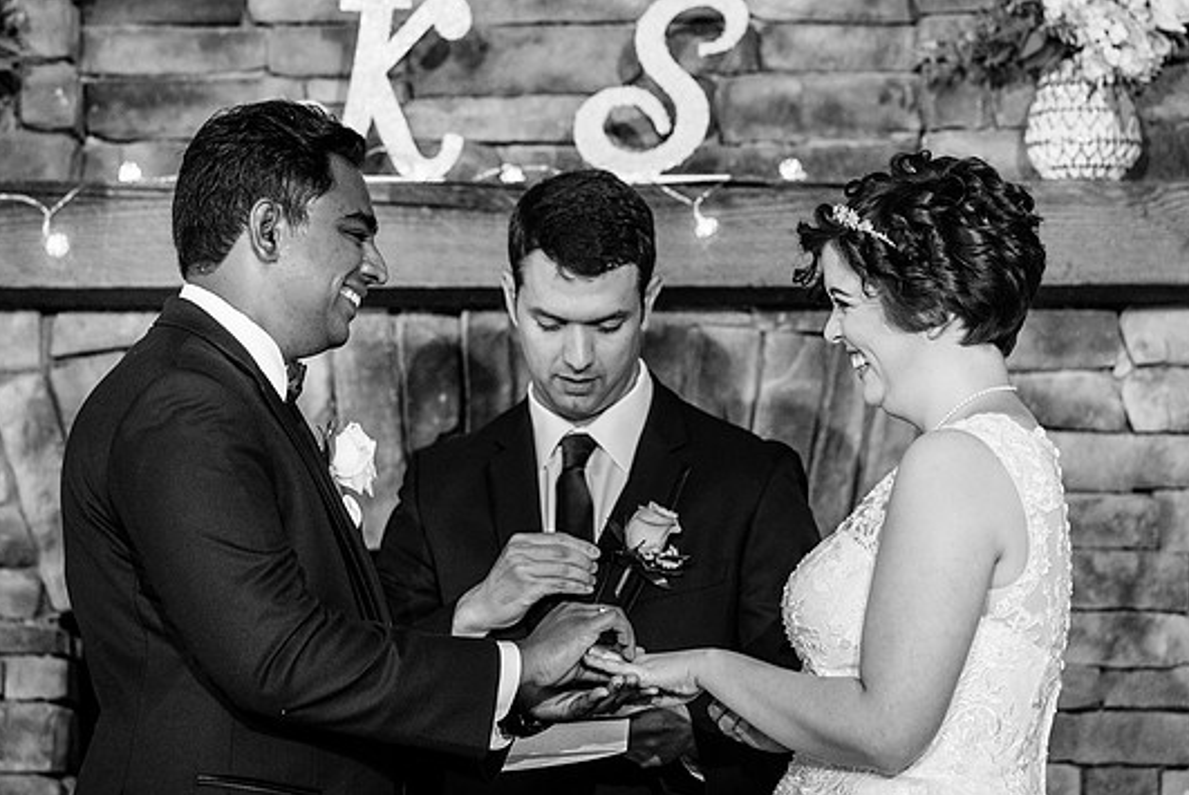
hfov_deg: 11.0
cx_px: 548
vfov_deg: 7.4
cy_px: 447
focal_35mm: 187
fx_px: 6181
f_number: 4
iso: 2000
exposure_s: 1/200
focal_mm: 146
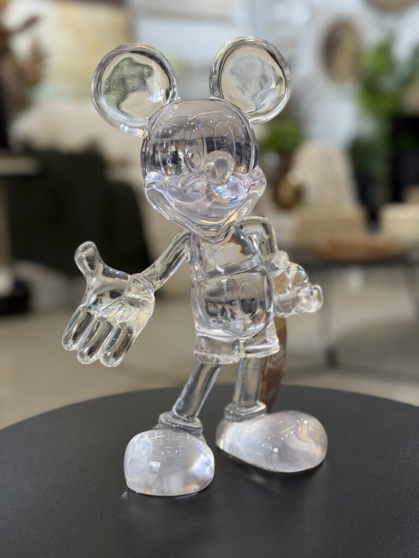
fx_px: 775
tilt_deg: -9.5
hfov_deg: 30.3
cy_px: 279
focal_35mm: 48
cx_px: 210
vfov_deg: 39.7
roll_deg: +0.0
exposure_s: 1/60
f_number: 1.78
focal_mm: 6.76
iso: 100
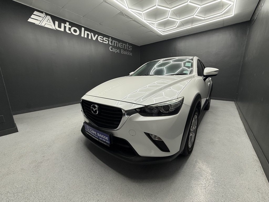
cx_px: 134
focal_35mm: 14
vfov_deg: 85.7
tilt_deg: -11.2
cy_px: 101
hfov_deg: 102.1
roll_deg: +0.4
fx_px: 109
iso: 80
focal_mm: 2.22
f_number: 2.2
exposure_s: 1/99
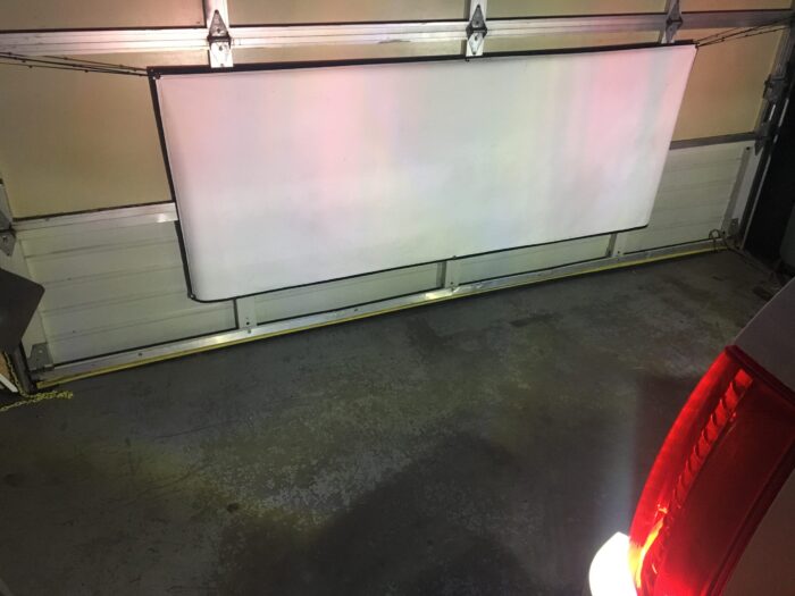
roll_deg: -2.1
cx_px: 398
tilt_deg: -28.3
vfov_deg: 48.2
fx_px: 666
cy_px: 298
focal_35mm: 29
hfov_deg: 61.7
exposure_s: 1/20
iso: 200
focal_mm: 4.15
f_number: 2.2
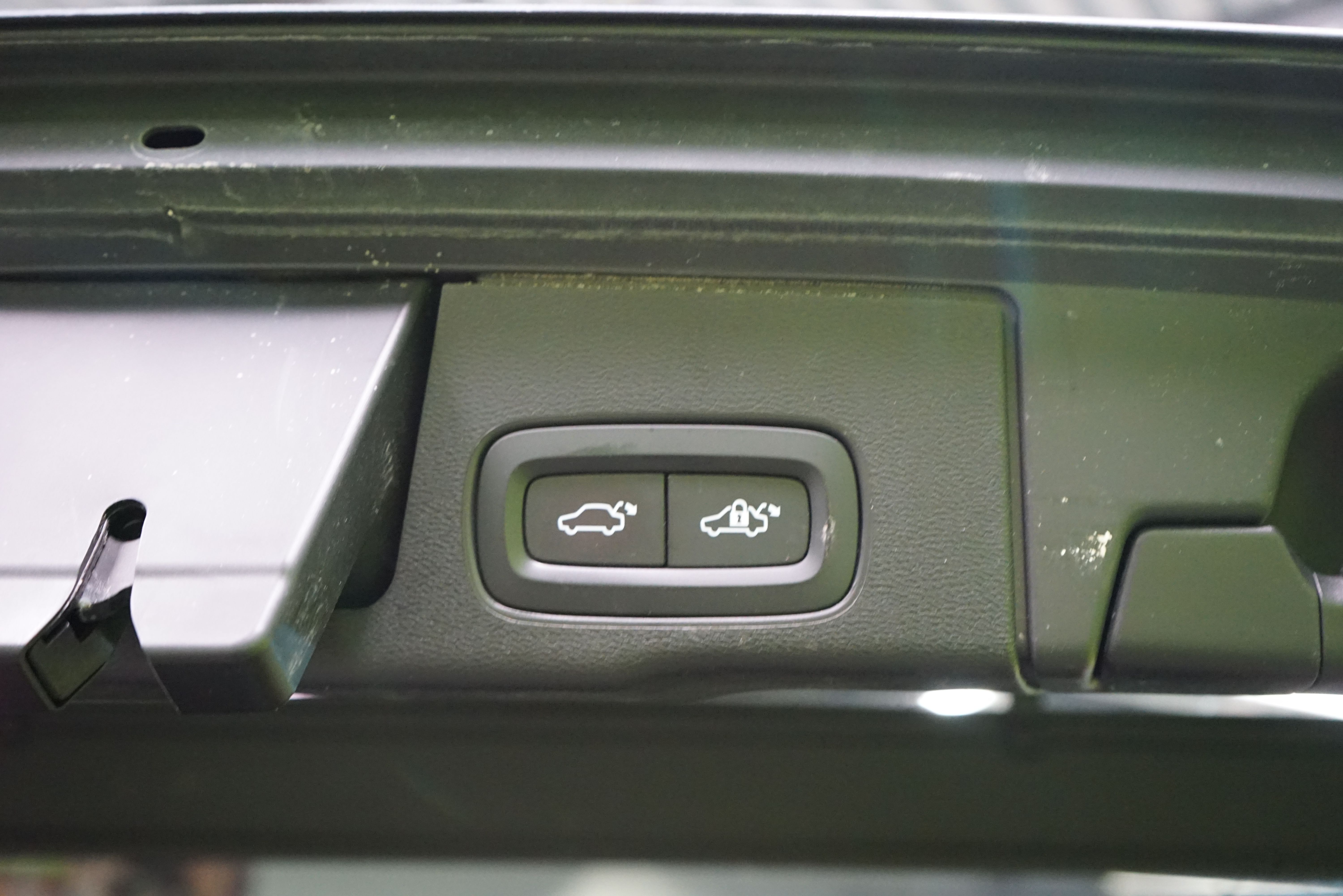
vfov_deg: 35.9
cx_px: 672
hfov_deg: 51.9
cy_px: 448
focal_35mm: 37
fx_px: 1380
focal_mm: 37
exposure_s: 1/50
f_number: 5
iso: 6400
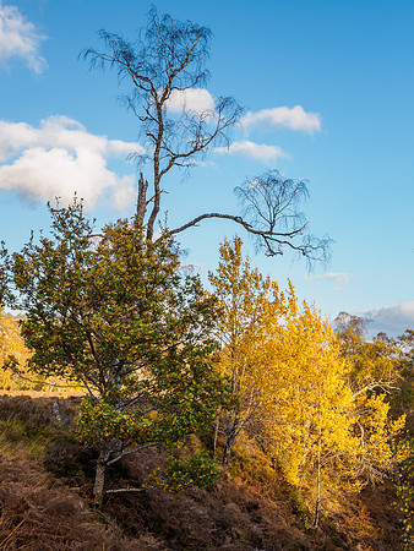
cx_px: 354
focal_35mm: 48
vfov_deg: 39.6
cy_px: 276
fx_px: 765
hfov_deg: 29.3
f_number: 7.1
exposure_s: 1/125
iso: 200
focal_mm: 18
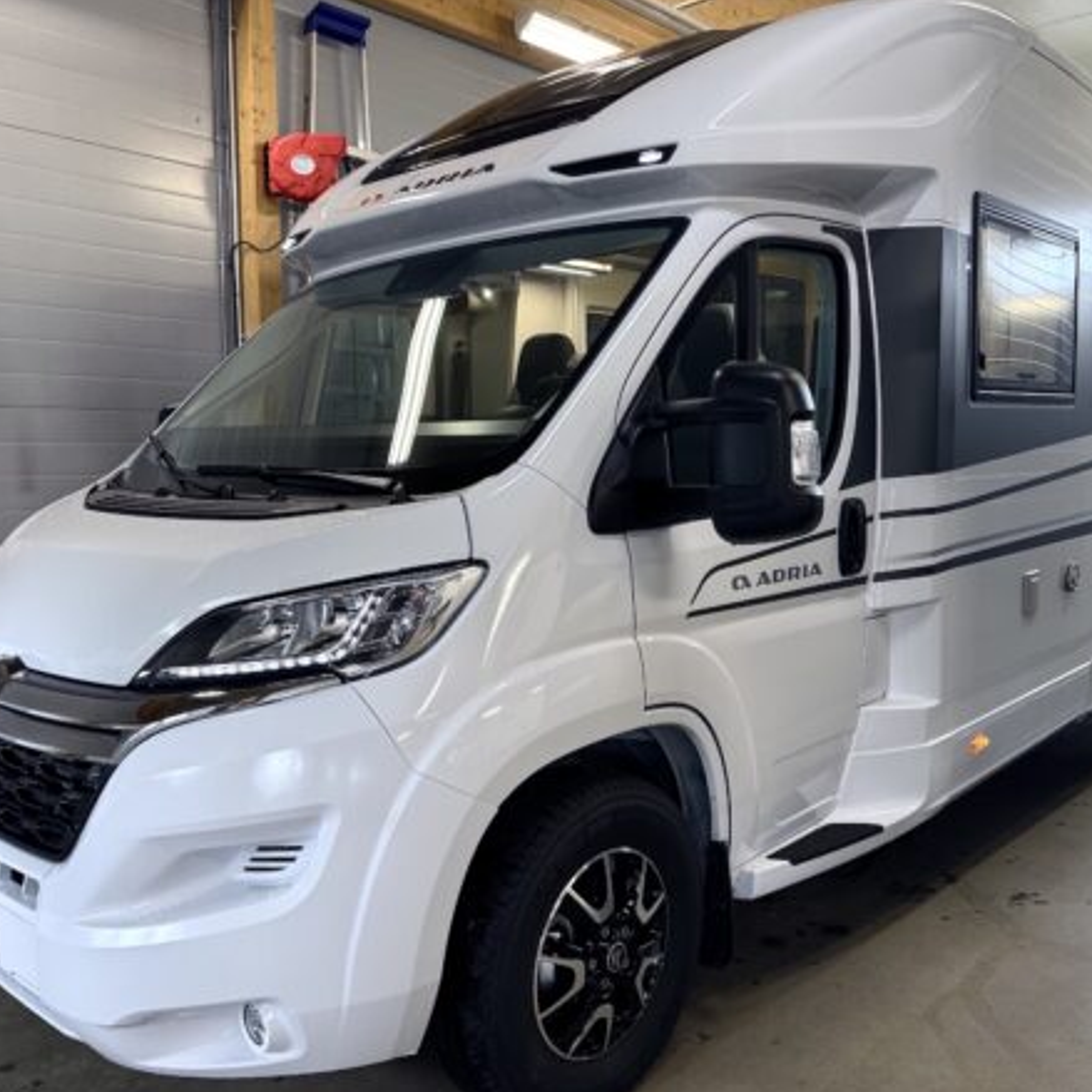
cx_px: 587
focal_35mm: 29
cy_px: 550
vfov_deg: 55.6
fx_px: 1035
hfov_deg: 55.6
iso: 200
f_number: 1.78
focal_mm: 6.76
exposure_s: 1/100
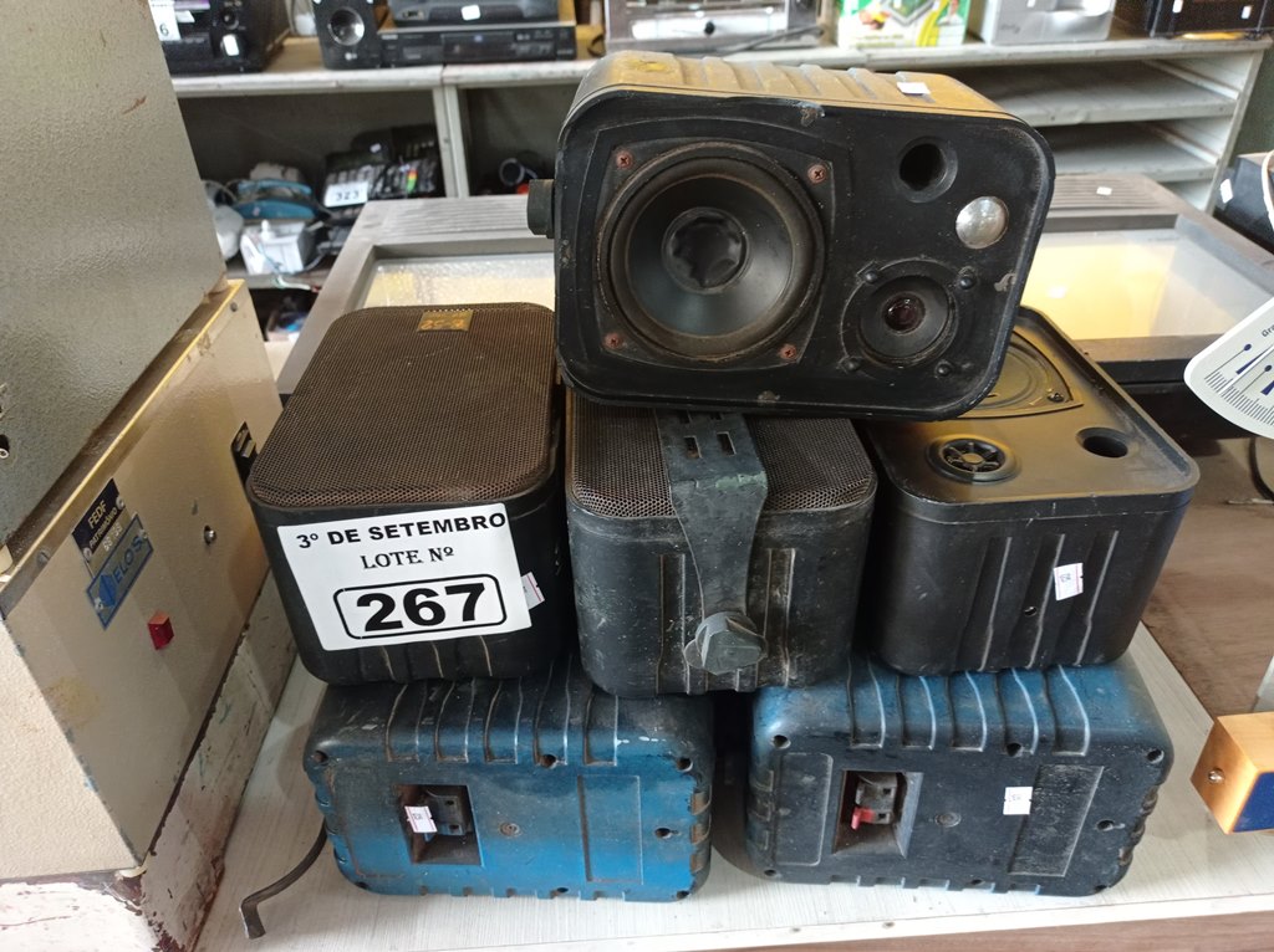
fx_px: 1030
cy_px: 476
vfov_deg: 49.7
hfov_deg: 63.5
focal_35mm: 28
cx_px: 637
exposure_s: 1/24
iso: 491
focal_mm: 4.7
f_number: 1.79
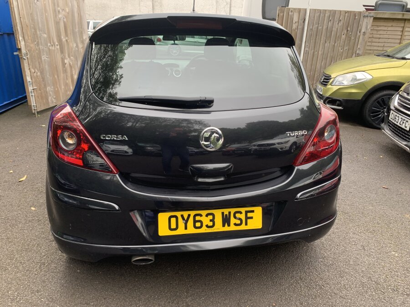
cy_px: 154
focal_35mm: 26
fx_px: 308
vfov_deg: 53.1
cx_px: 205
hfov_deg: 67.3
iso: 40
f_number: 1.8
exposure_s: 1/121
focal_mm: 4.25
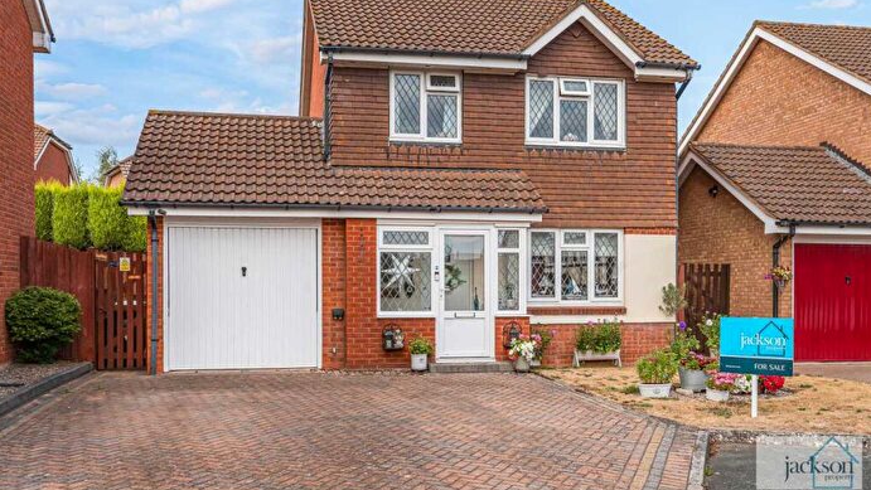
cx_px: 439
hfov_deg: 56.6
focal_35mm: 35
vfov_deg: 33.7
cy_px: 208
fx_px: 808
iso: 100
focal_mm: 33
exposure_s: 1/125
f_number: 9
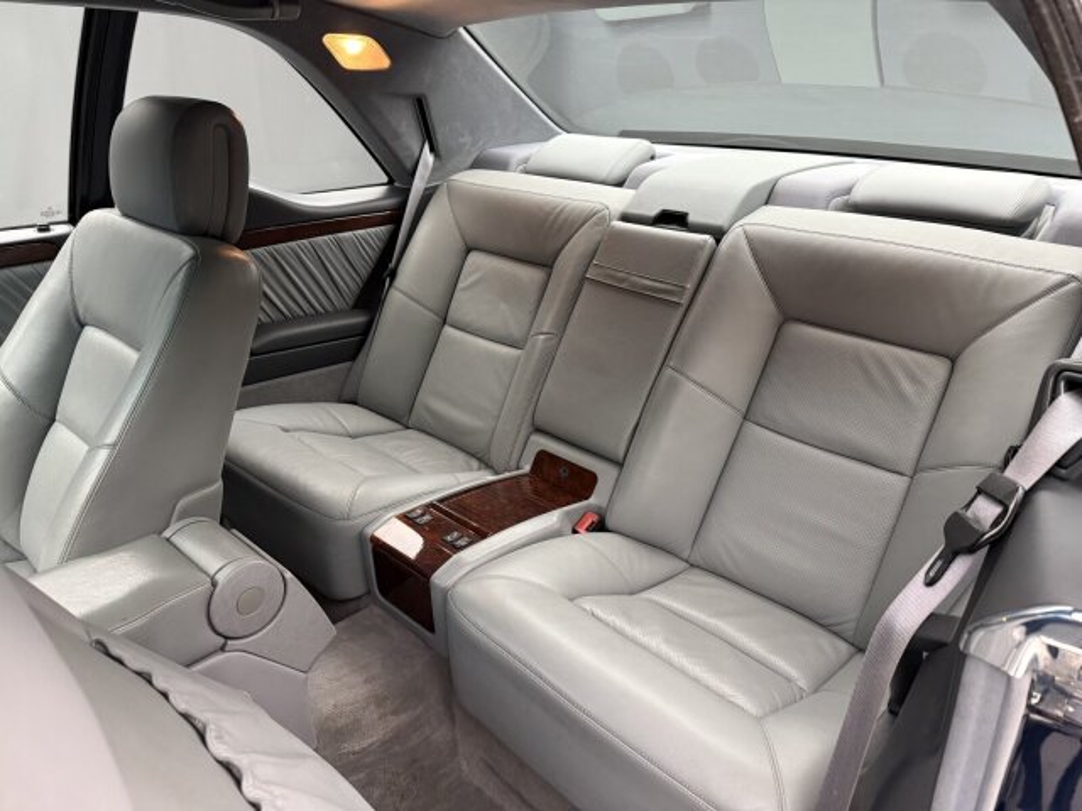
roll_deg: -2.2
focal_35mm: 24
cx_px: 541
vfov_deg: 56.8
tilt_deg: -21.6
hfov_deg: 71.6
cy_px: 406
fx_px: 750
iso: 500
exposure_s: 1/49
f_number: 1.78
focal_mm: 6.76
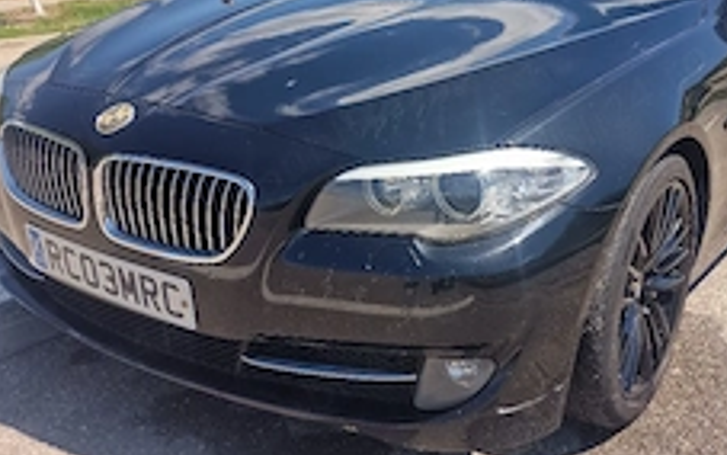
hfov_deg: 46.1
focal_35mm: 43
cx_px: 420
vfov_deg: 29.7
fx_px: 852
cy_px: 160
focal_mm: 6.4
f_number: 1.8
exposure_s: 1/909
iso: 50
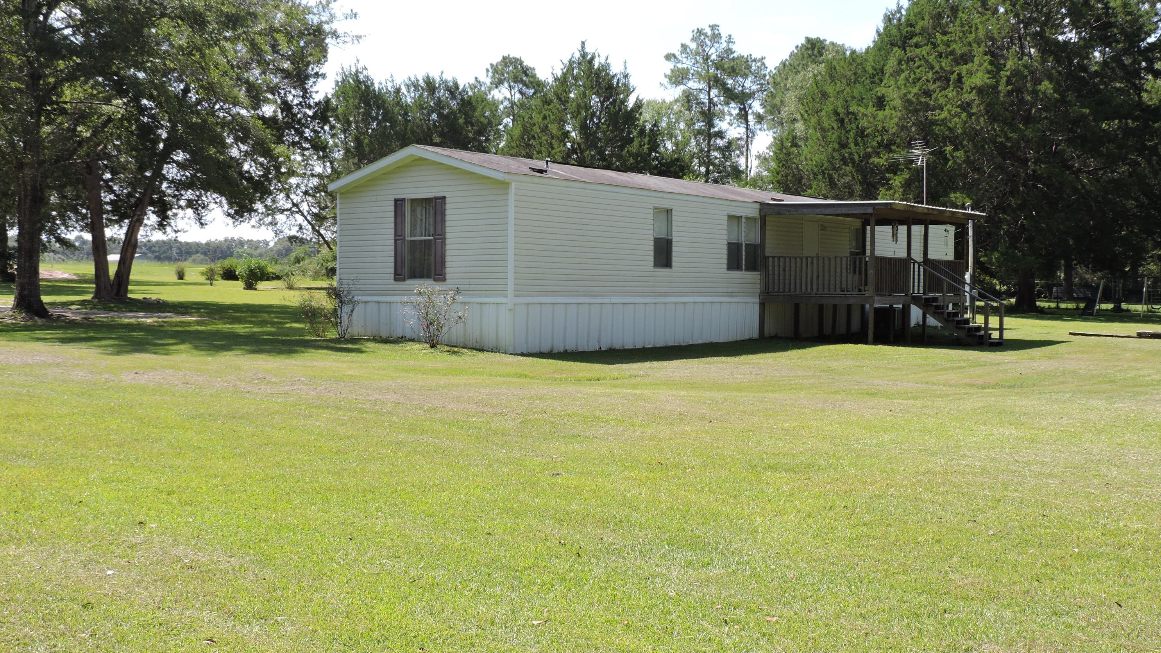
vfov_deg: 27.1
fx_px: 1355
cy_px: 320
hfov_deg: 46.4
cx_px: 577
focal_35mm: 44
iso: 100
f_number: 3.3
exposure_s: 1/500
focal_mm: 7.1
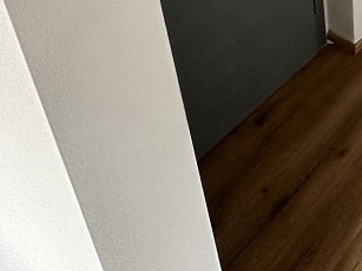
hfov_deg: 30.8
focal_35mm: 46
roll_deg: -3.3
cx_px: 487
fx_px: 481
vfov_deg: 23.2
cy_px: -167
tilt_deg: -21.1
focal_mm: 2.22
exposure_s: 1/99
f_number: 2.2
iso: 250
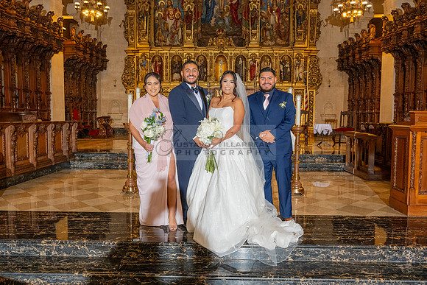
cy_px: 142
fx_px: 350
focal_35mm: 30
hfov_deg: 62.8
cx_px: 214
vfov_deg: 44.3
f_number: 6.3
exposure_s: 1/200
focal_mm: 29.5
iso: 2000
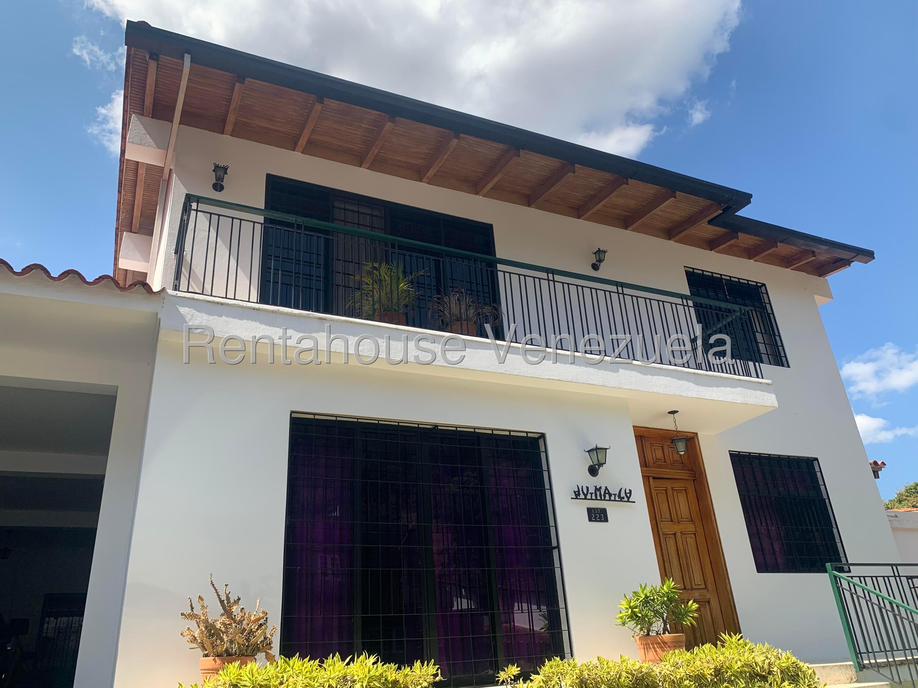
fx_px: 690
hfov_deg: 67.3
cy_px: 344
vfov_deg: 53.1
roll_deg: +3.8
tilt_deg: +25.2
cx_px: 459
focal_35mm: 26
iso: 25
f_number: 1.8
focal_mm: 4.25
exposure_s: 1/1490
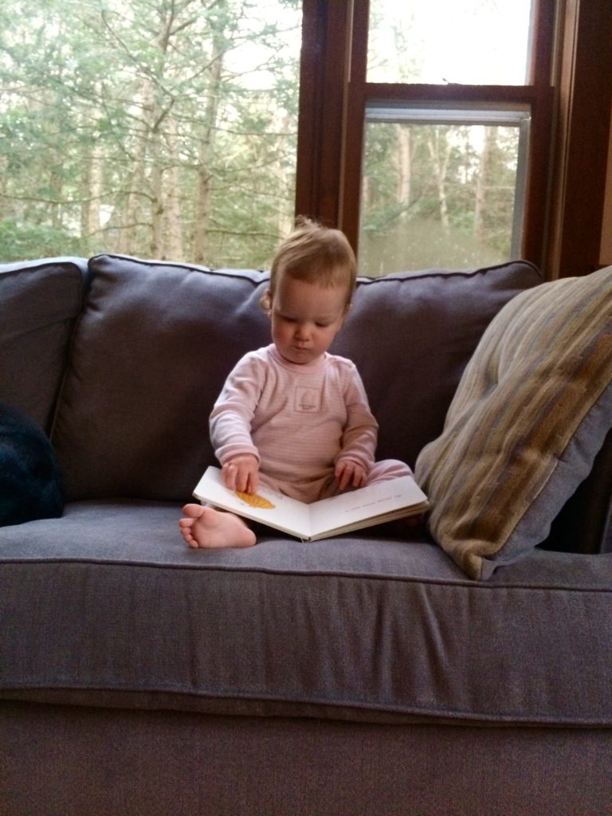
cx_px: 306
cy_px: 408
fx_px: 684
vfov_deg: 61.7
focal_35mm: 29
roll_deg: -1.6
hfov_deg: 48.2
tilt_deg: -7.1
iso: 320
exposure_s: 1/15
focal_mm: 4.15
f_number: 2.2
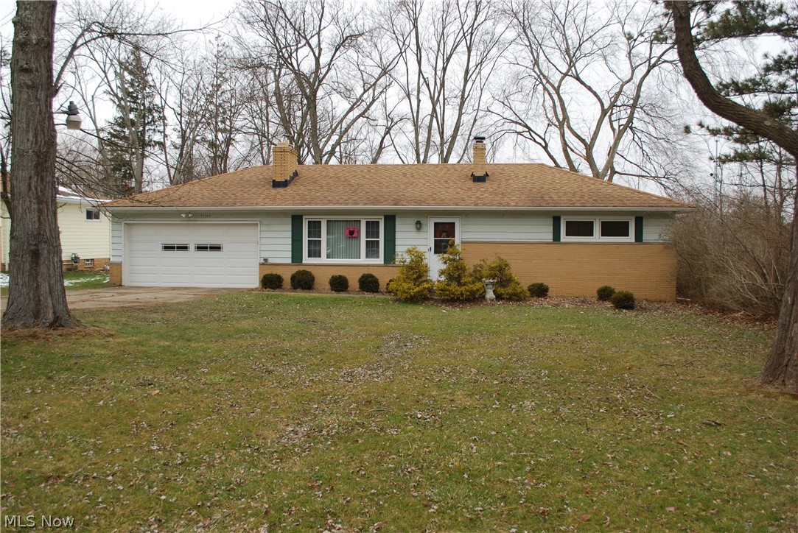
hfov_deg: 61.9
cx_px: 399
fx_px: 666
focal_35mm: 30
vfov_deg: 43.7
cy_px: 266
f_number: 5.6
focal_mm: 20
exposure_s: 1/125
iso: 100
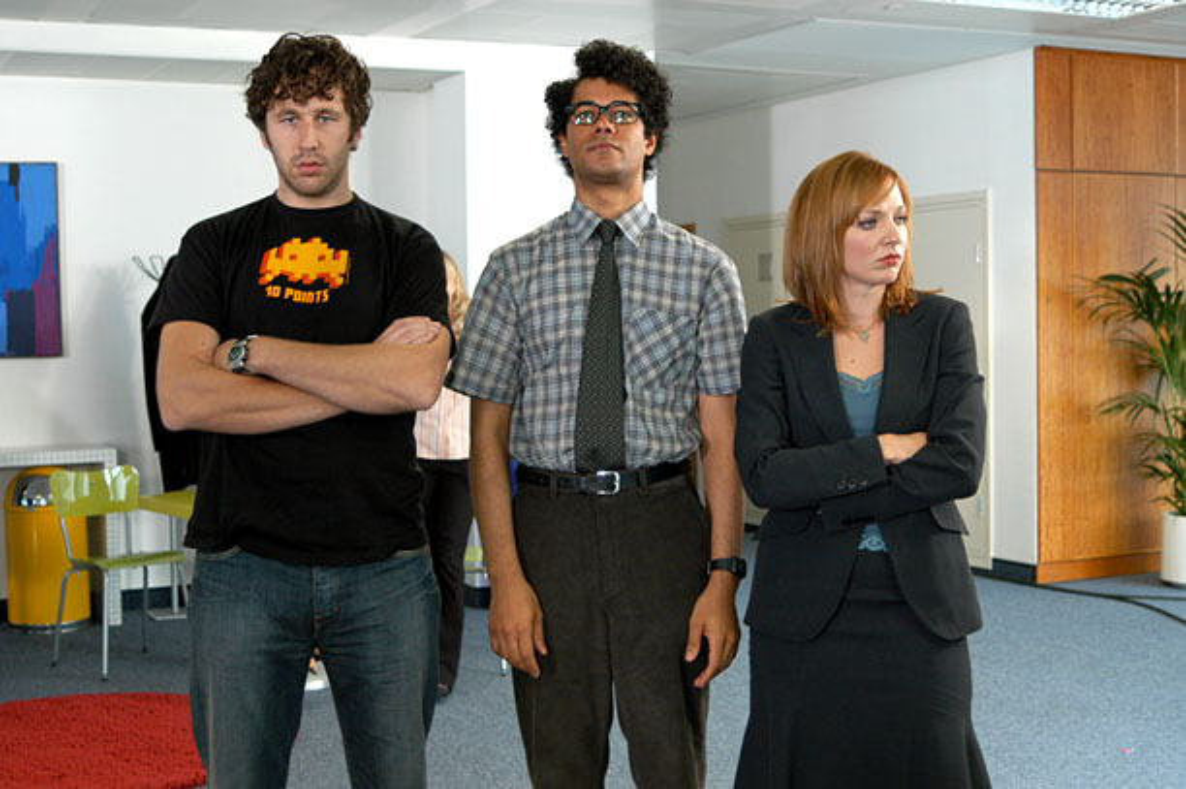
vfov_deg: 25.7
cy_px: 394
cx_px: 593
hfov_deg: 37.9
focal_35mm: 52
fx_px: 1728
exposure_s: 1/50
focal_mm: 35
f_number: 4
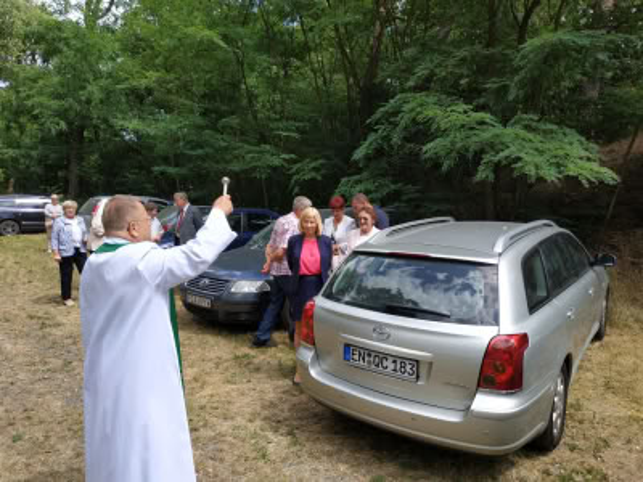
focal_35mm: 24
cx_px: 322
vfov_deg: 56.8
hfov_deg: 71.6
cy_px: 241
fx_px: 446
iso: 200
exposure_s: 1/1369
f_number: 1.9
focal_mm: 3.94
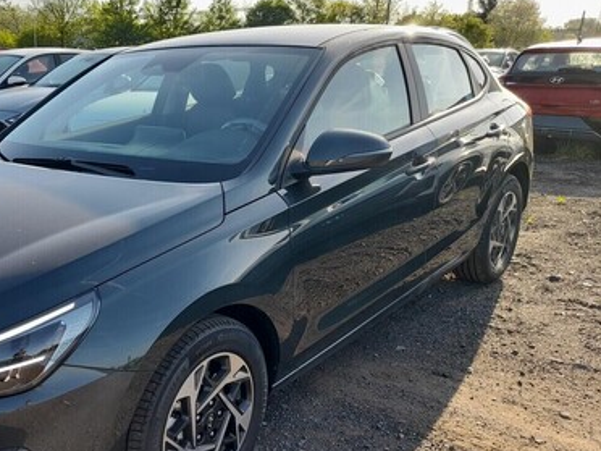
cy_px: 279
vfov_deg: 38.4
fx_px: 642
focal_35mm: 37
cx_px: 160
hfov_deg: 48.5
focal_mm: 4.6
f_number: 2
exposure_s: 1/147
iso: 20
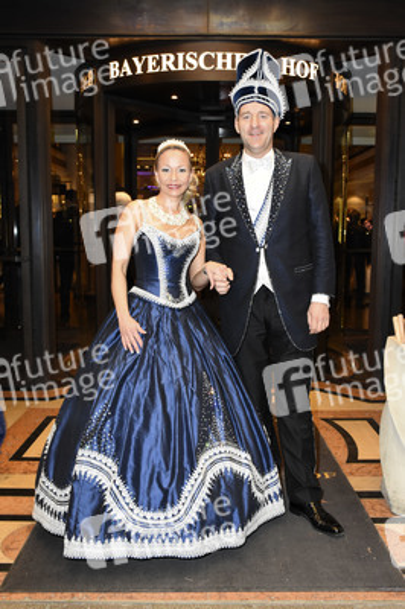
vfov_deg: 57.3
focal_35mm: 33
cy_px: 304
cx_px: 202
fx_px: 558
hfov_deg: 39.9
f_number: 4.5
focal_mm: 22
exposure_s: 1/100
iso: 1600
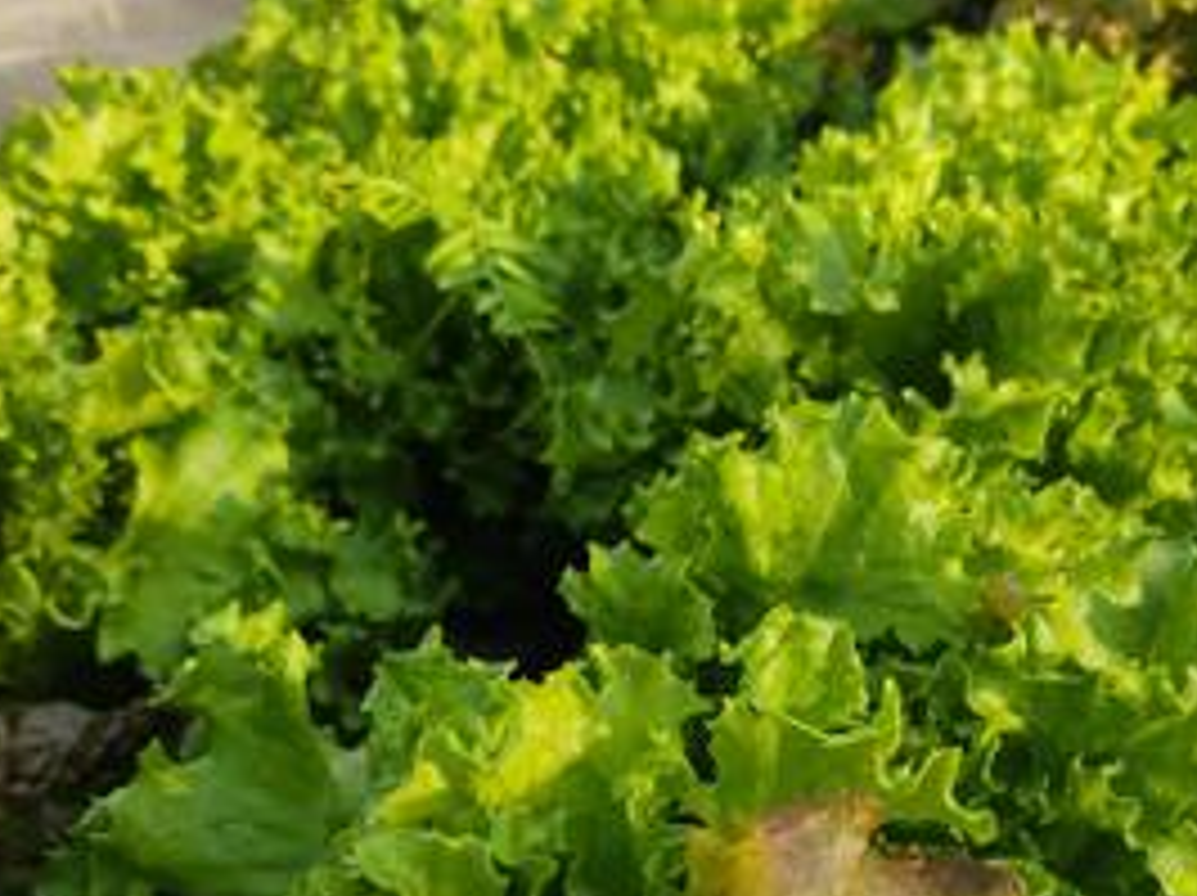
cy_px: 662
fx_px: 1624
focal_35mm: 47
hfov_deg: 40.3
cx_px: 720
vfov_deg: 30.4
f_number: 1.79
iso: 100
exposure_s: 1/432
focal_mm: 4.74
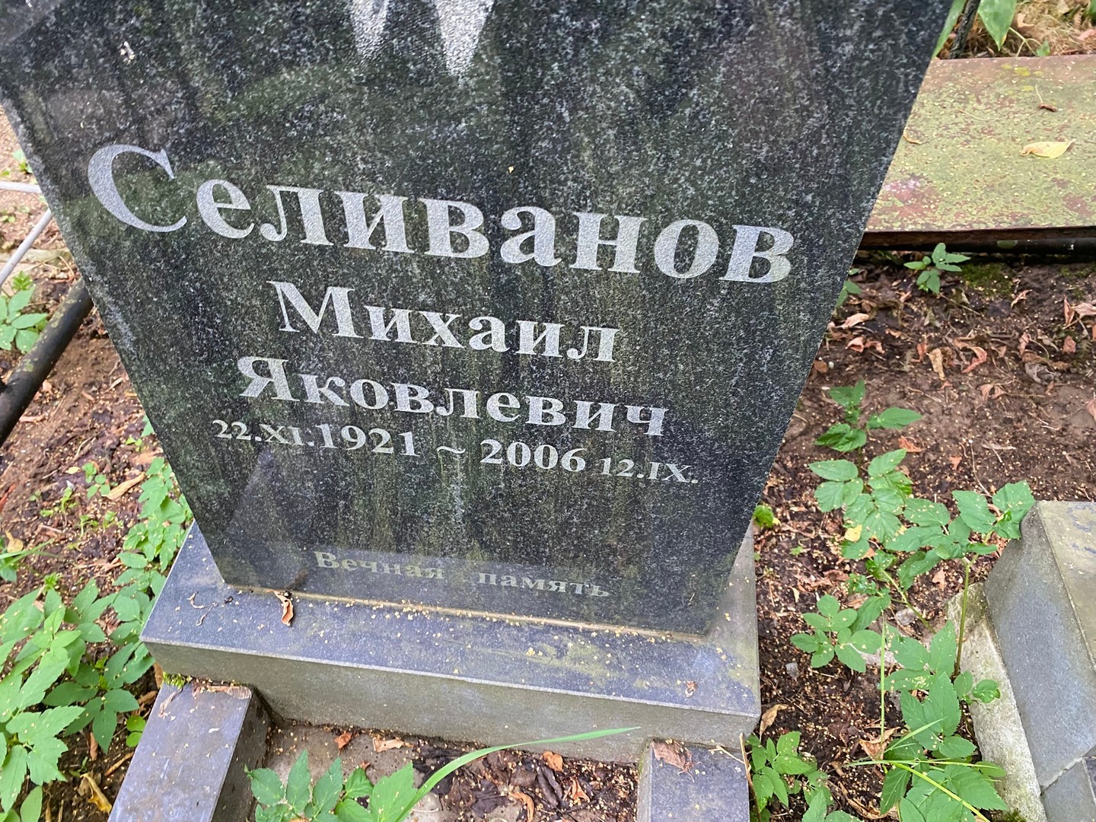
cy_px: 411
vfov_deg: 53.1
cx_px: 548
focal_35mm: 26
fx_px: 823
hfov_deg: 67.3
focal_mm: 4.25
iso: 250
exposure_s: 1/60
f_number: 1.8
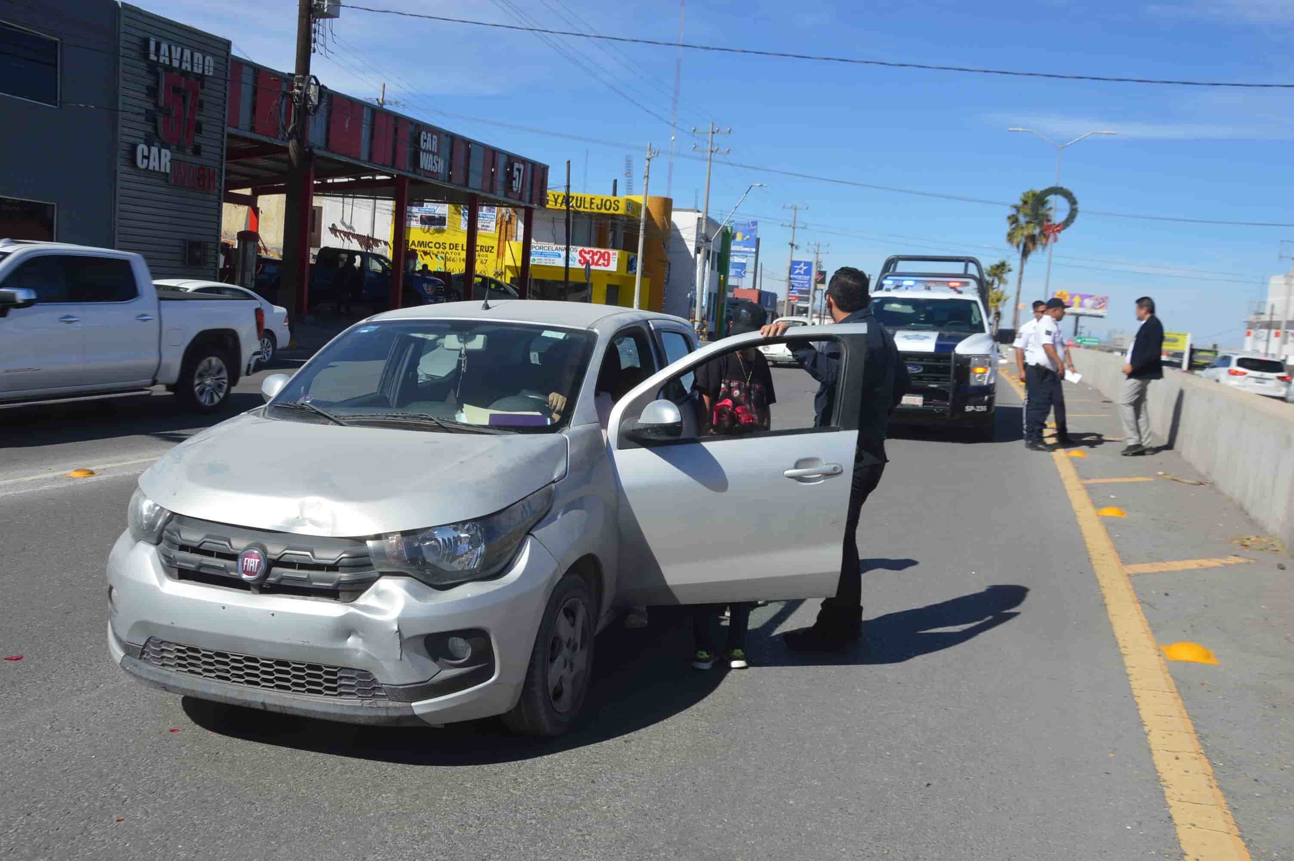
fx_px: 1131
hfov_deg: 59.5
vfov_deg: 41.6
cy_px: 430
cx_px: 647
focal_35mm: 32
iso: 100
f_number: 9
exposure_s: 1/320
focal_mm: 21
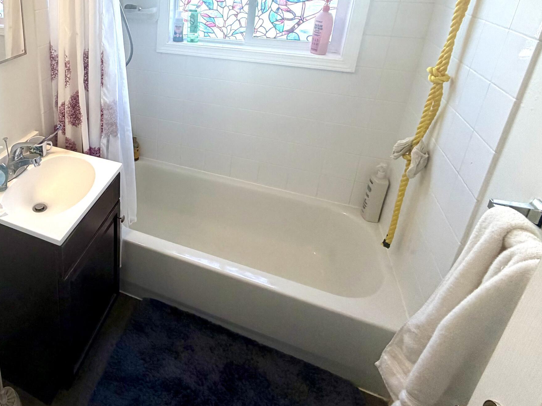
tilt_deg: -18.4
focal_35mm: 24
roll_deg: +1.0
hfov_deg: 65.1
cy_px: 85
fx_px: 376
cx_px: 107
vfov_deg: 53.3
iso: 64
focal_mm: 2.22
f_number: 2.2
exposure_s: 1/120
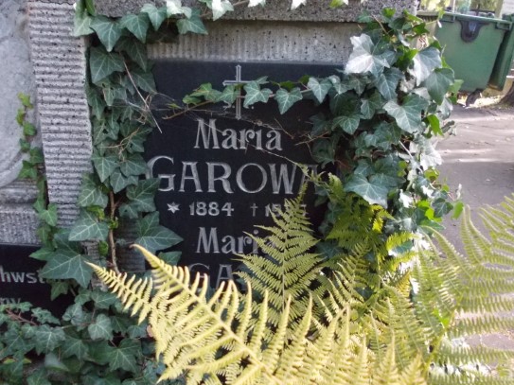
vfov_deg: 42.9
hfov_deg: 55.4
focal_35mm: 33
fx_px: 490
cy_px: 211
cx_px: 257
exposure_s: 1/250
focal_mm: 4
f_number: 2.7
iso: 400
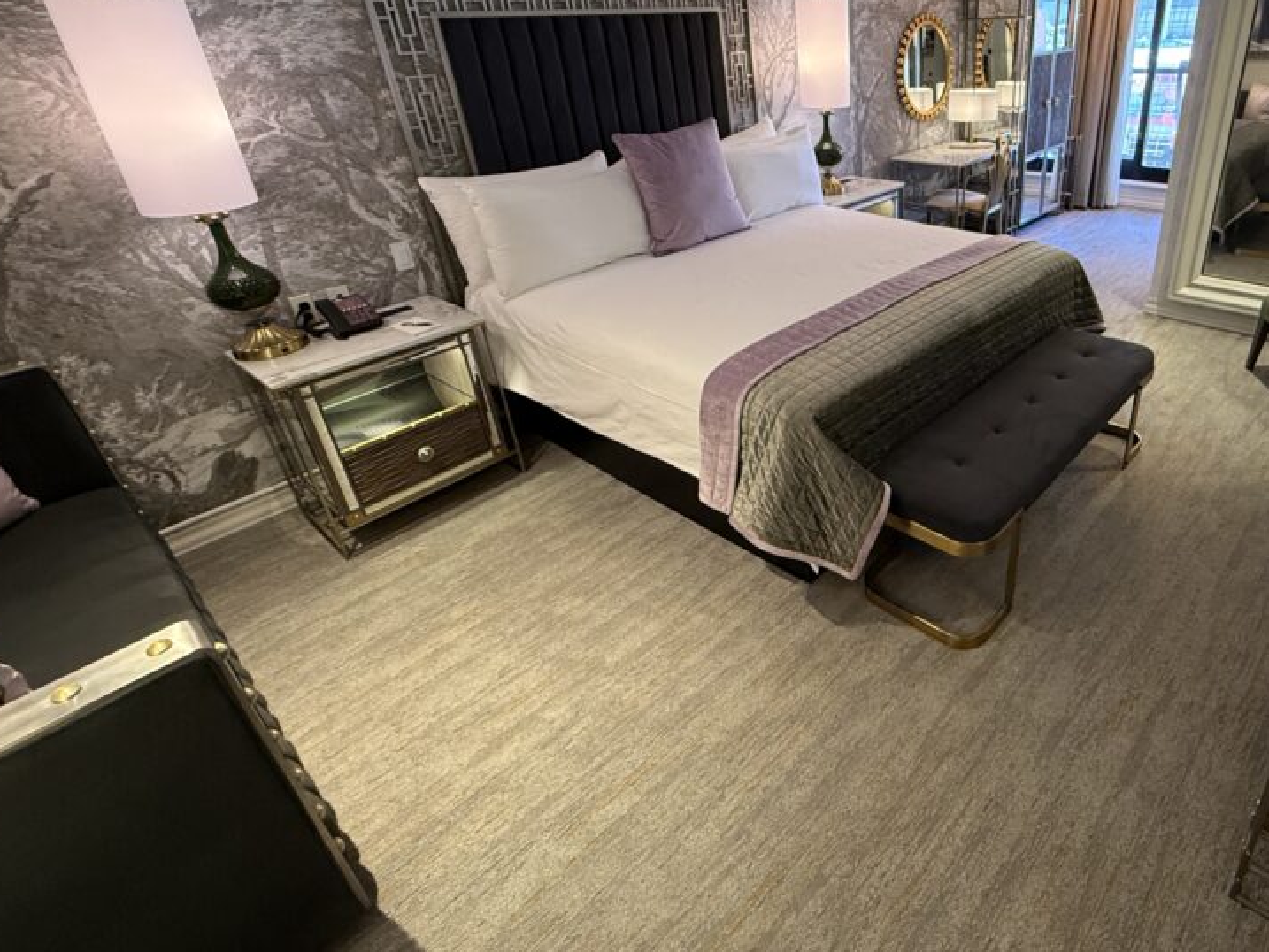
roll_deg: +1.9
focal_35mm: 20
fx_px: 733
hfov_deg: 78.9
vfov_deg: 65.4
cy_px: 386
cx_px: 851
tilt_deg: -26.9
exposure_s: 1/60
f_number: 2.2
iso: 400
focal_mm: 2.22
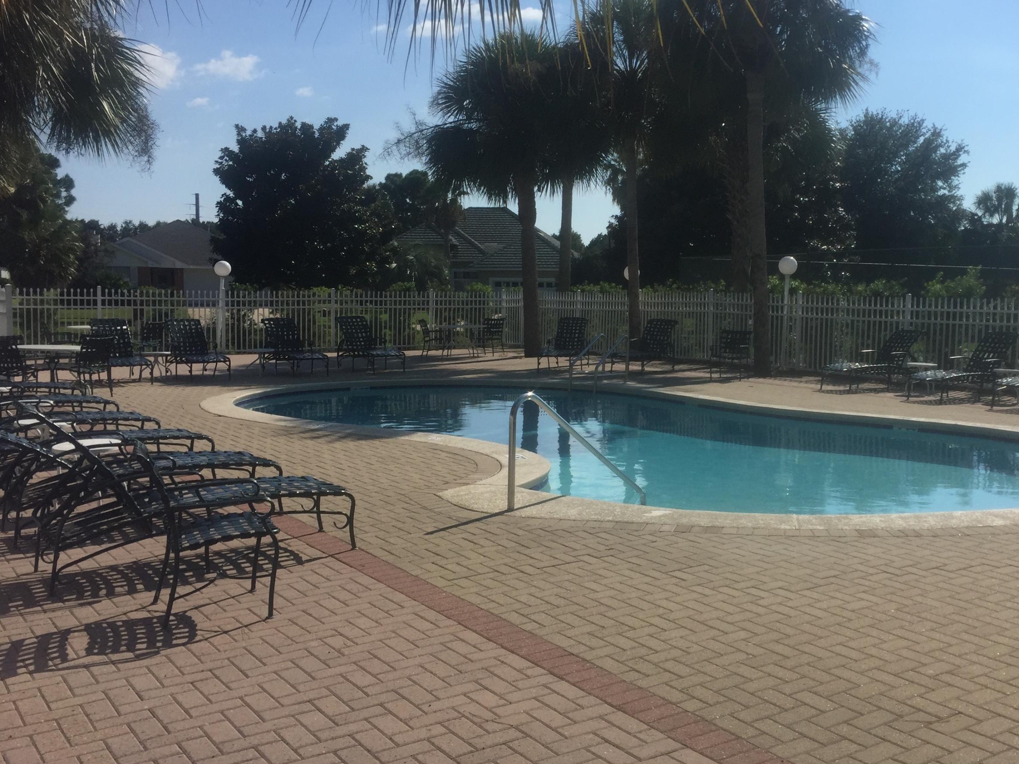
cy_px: 376
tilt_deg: -4.8
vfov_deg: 38.7
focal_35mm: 37
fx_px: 1089
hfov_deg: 49.6
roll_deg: -1.8
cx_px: 640
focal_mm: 4.15
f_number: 2.2
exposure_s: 1/3968
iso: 32
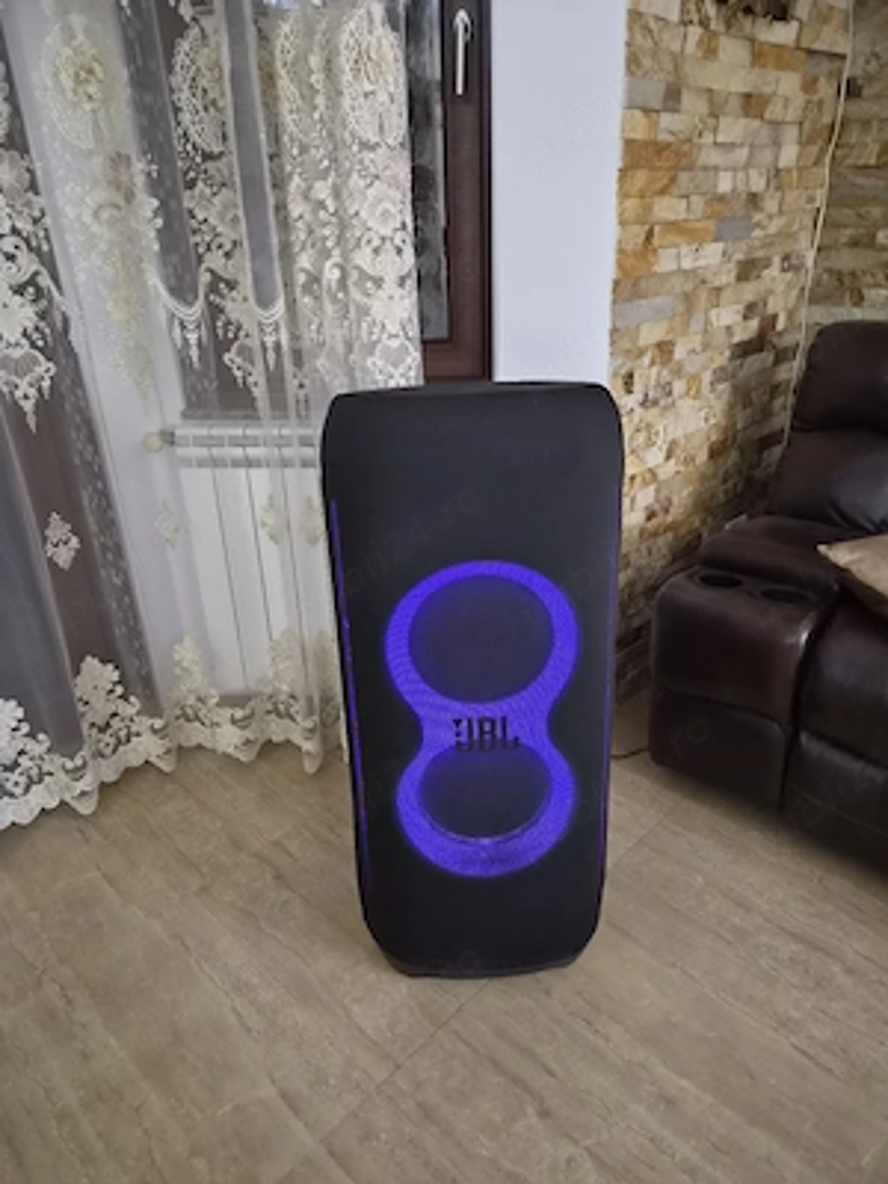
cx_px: 444
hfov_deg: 58.9
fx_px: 787
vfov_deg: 73.9
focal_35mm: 23
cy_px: 592
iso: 1250
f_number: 1.8
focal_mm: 5.4
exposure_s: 1/17
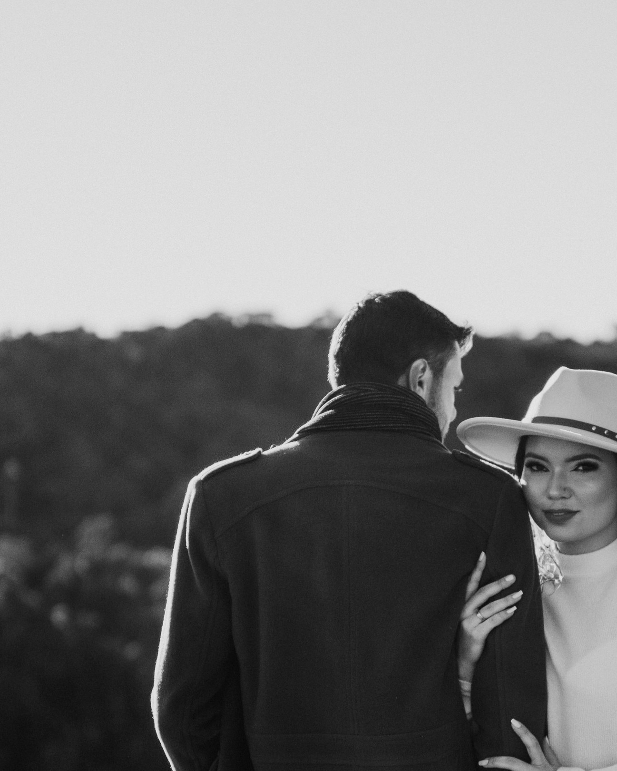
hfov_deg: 13.8
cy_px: 706
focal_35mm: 111
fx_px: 2533
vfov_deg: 17.0
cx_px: 488
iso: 250
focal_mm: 50
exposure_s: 1/8000
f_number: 1.8
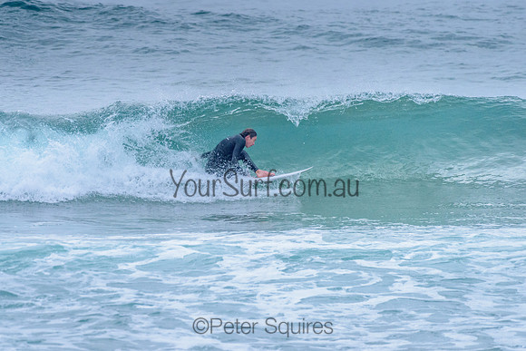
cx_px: 206
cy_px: 152
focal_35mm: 613
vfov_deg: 2.2
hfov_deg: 3.4
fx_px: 8956
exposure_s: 1/2000
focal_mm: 500
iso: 2200
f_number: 5.6
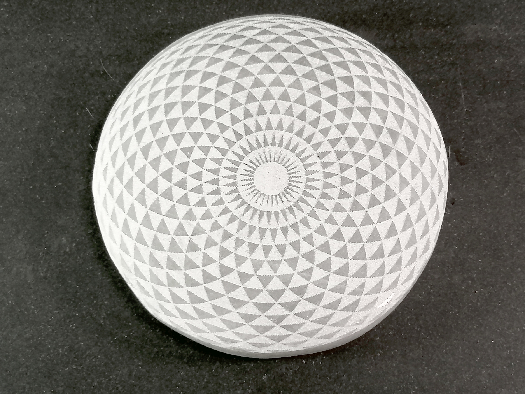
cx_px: 262
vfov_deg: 21.6
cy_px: 197
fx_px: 1031
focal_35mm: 68
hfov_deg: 28.6
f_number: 1.8
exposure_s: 1/120
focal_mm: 4.75
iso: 64
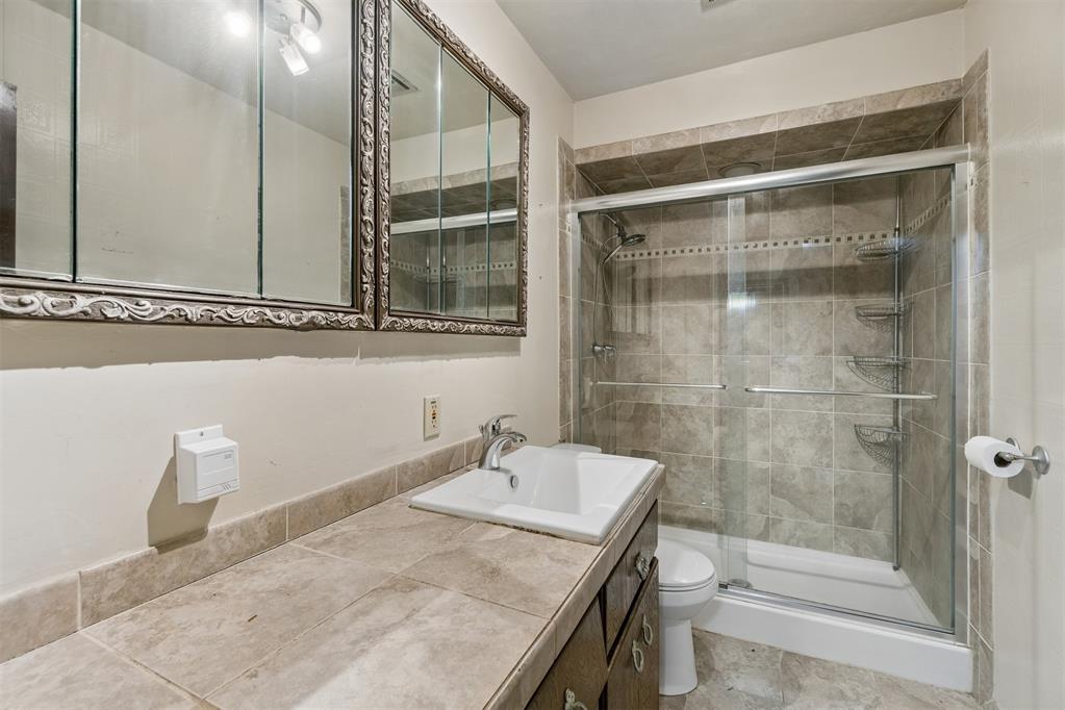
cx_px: 532
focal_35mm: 15
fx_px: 444
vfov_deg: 77.3
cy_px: 355
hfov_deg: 100.4
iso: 200
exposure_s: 1/20
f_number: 6.3
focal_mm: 10
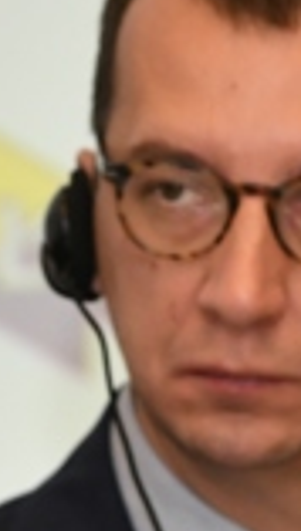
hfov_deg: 1.3
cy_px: 744
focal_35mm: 958
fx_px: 13513
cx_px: -426
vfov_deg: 2.2
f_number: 4
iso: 1600
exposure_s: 1/125
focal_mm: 160
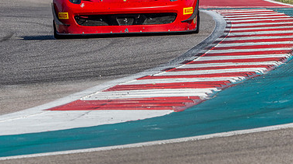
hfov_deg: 2.1
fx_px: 7842
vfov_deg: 1.2
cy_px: 79
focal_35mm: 1010
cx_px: 106
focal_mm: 300
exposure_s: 1/320
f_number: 14
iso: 200
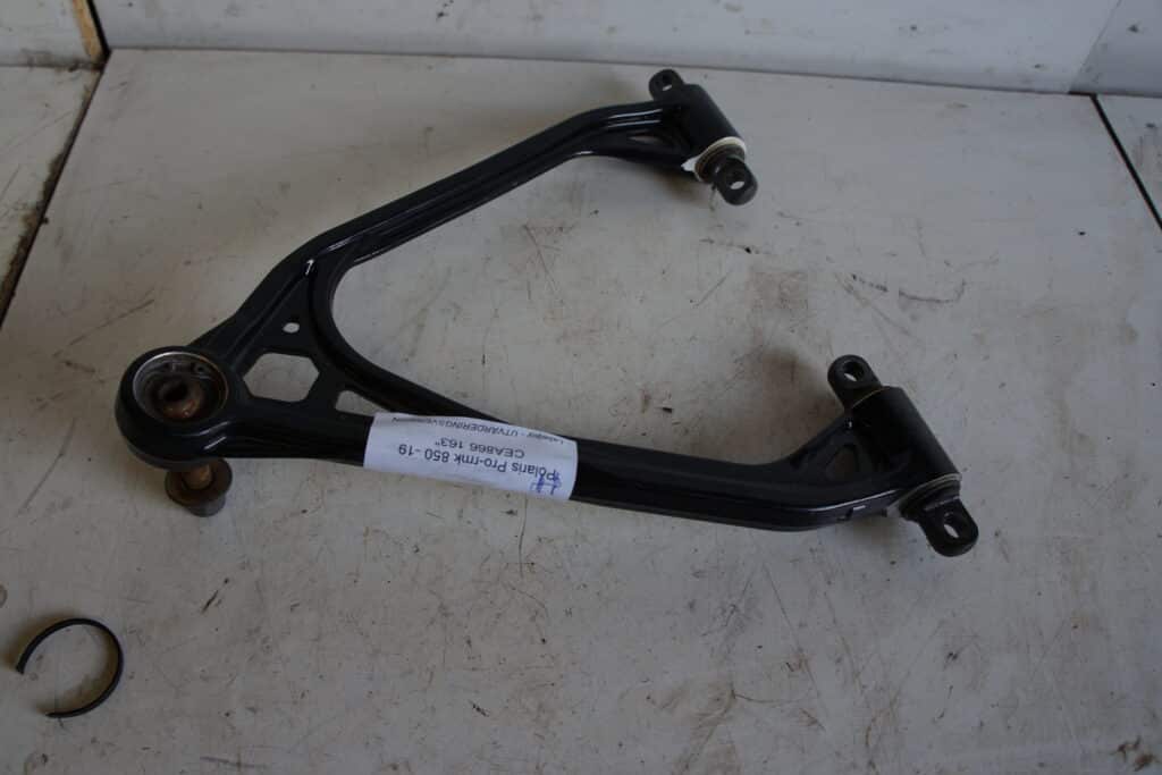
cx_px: 581
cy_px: 388
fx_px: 872
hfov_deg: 67.4
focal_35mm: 27
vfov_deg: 47.9
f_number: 4.5
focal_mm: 18
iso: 200
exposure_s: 1/60
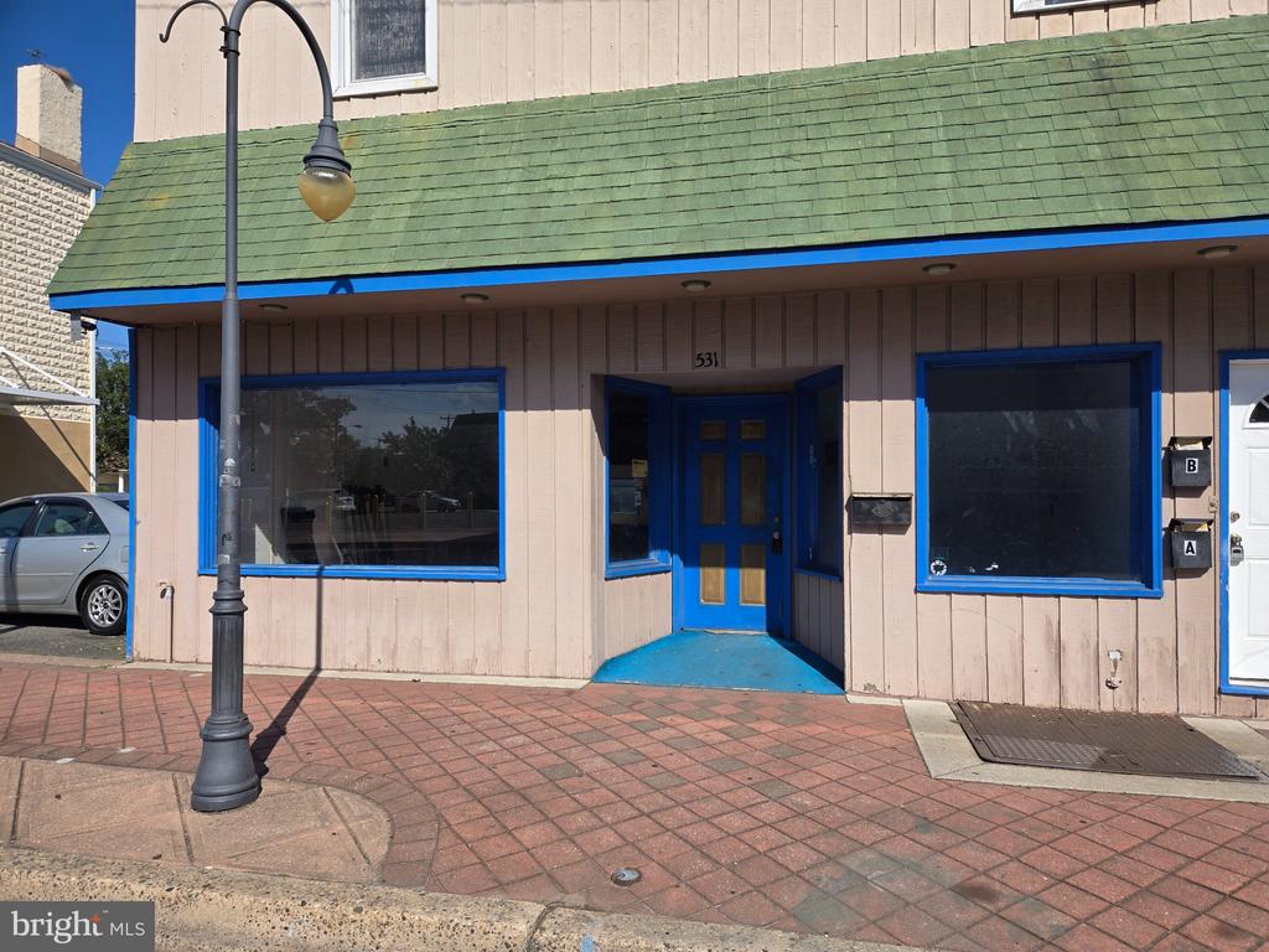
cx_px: 634
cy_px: 476
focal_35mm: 23
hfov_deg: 73.9
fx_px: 843
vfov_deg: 58.9
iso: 32
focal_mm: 5.4
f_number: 1.8
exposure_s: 1/2921
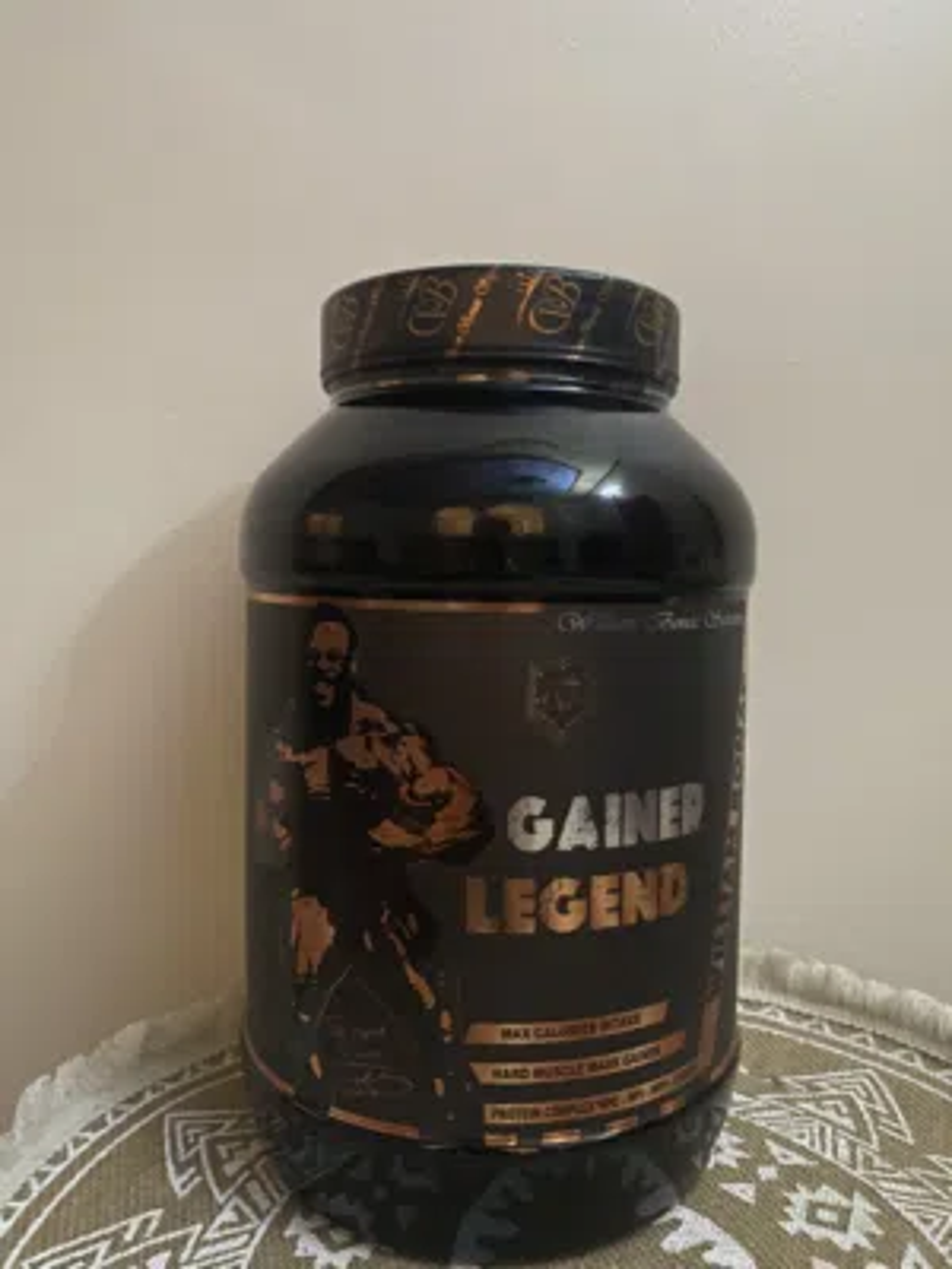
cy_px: 634
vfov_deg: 67.3
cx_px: 476
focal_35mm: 26
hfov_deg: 53.1
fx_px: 953
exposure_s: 1/20
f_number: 1.8
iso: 1000
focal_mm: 4.25
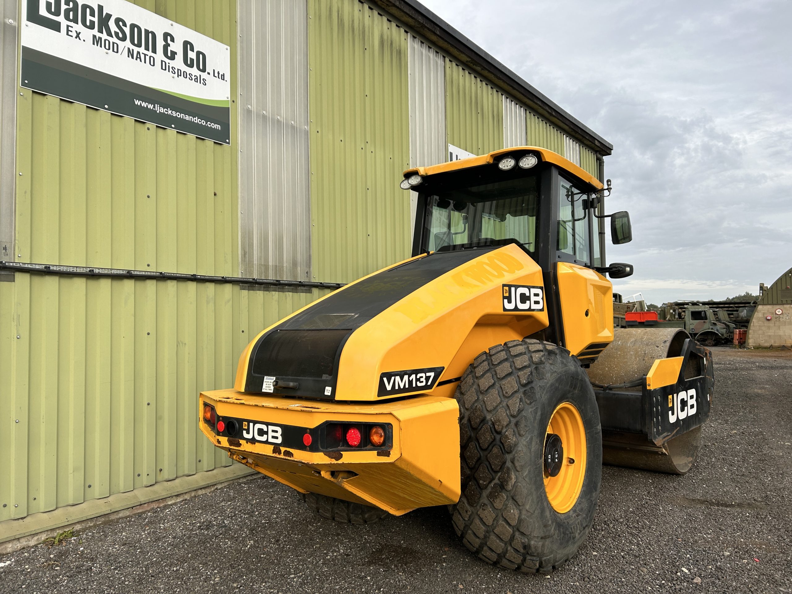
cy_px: 297
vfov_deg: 53.1
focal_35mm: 26
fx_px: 595
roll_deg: +0.9
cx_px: 396
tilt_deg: +5.7
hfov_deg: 67.3
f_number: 1.5
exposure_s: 1/791
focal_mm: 5.7
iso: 50
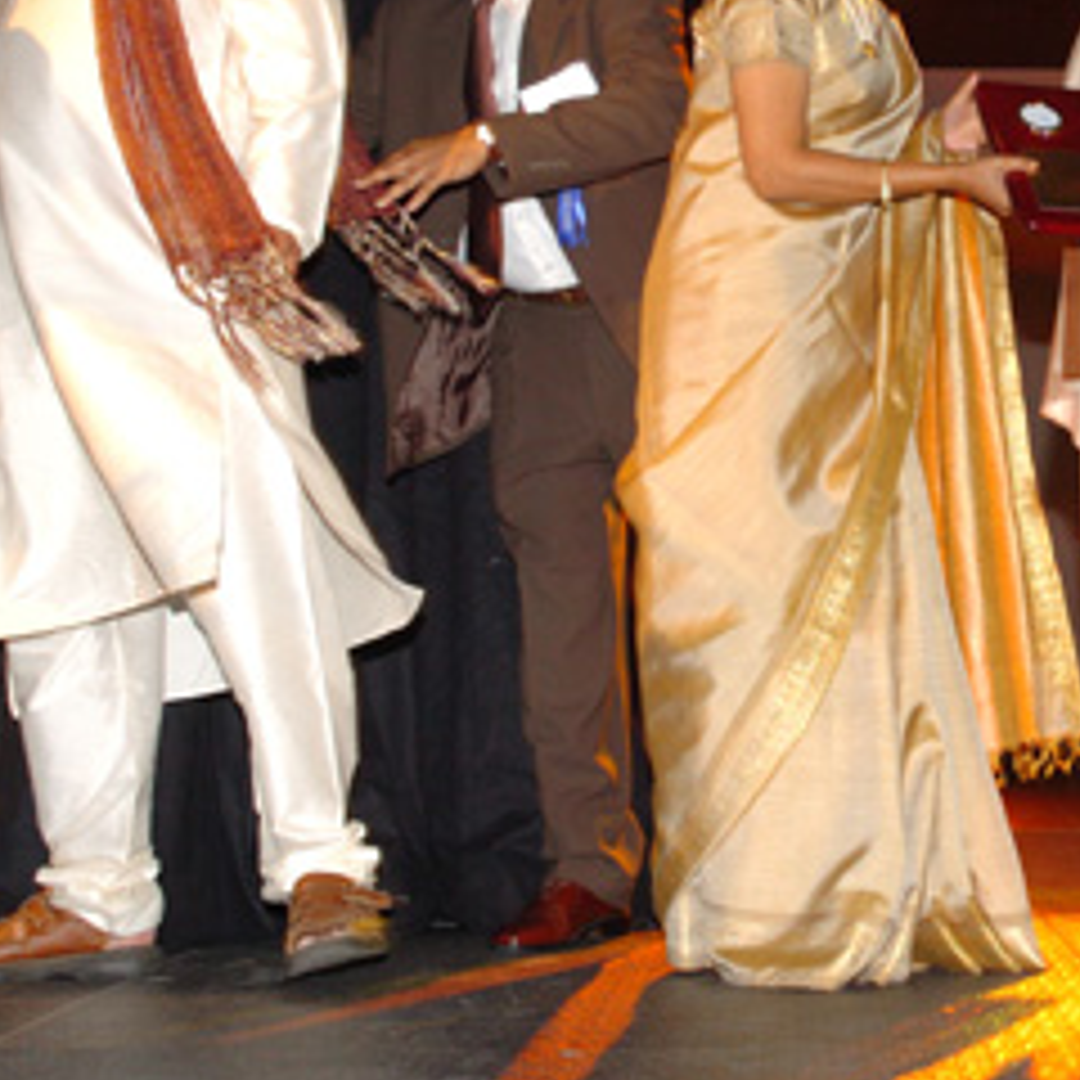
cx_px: 936
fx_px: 2471
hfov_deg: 24.1
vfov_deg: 24.4
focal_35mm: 70
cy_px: 304
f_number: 4
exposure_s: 1/60
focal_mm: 22
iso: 400
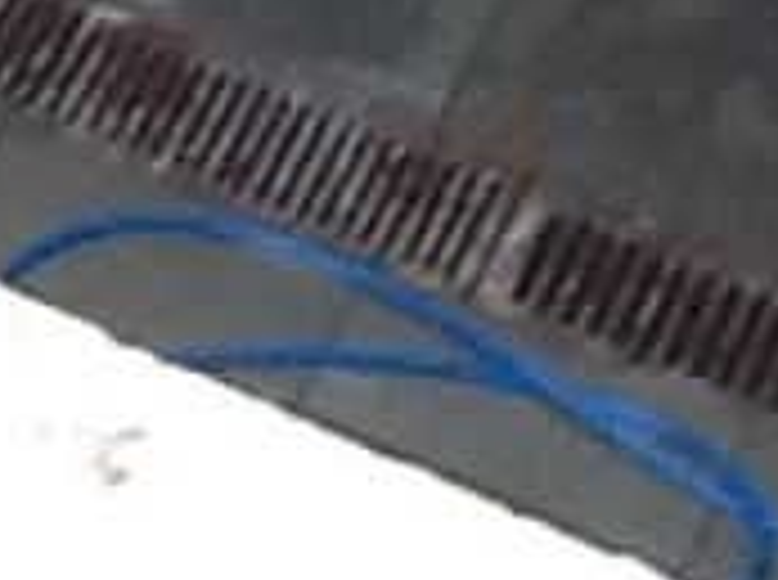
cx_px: -926
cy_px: -989
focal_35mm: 261
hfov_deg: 7.2
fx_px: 5854
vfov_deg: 5.4
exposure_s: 1/30
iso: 64
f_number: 2.4
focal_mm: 2.03
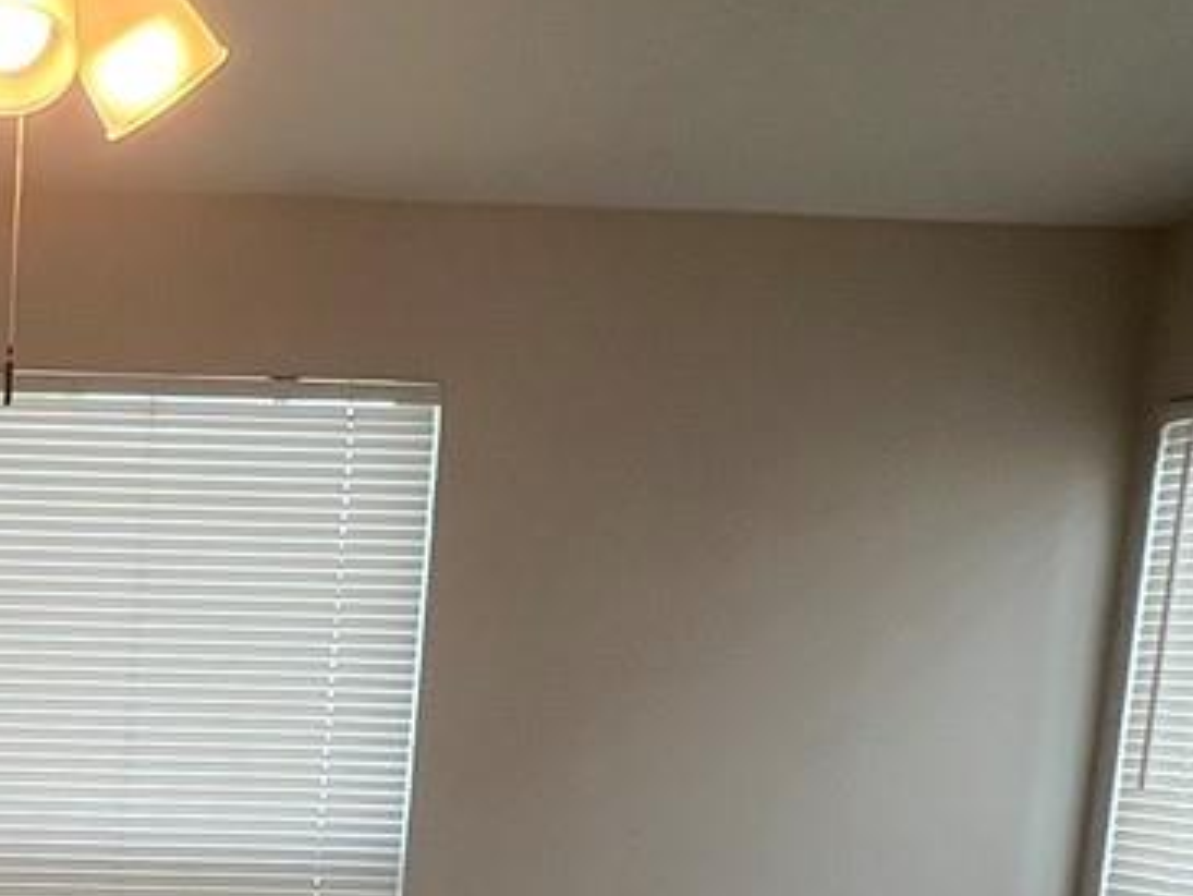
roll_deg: -1.1
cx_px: -346
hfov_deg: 28.1
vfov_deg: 24.0
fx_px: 1965
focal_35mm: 57
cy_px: 981
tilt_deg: -8.6
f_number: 1.8
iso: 40
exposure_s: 1/120
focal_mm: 1.57
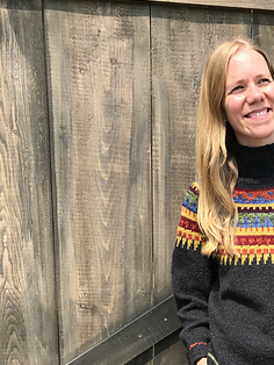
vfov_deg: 32.1
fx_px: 601
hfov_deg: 24.6
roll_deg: -1.2
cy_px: 330
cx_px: 272
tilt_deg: -13.3
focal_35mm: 57
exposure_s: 1/1277
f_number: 1.8
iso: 20
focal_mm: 3.99
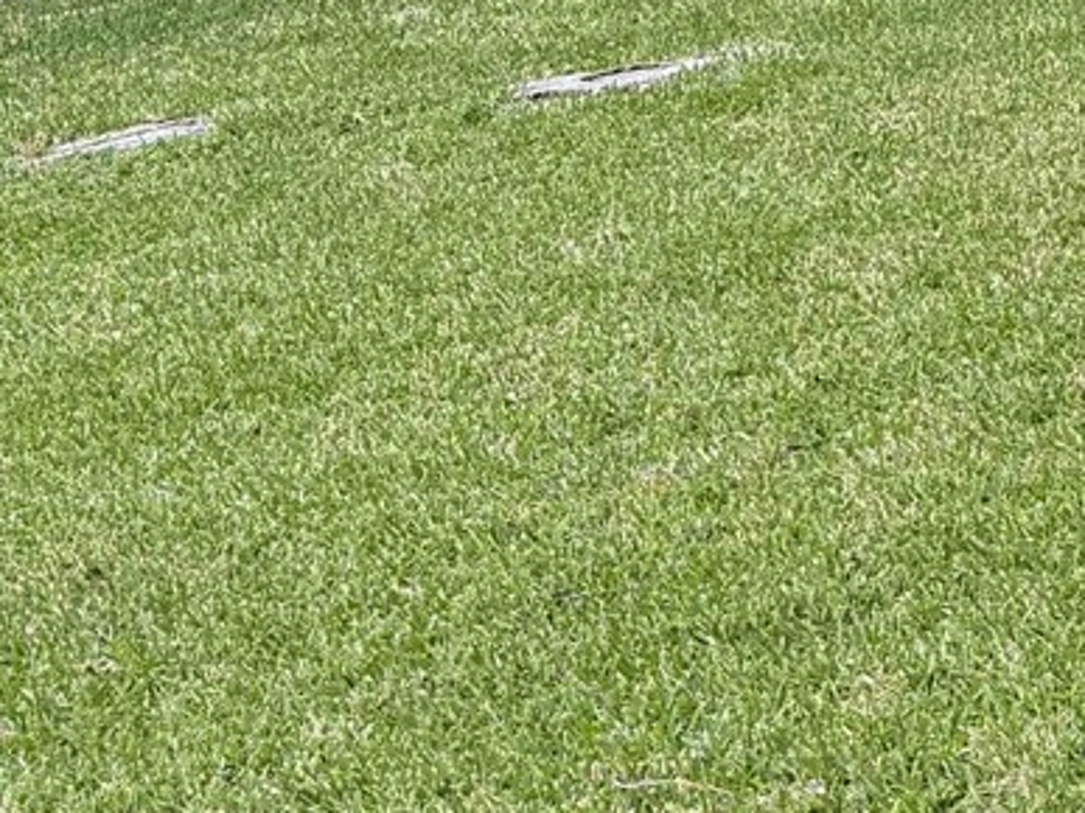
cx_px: 2044
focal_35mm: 127
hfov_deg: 13.6
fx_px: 3979
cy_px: -306
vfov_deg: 11.3
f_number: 1.78
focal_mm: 6.76
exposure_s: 1/955
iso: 80
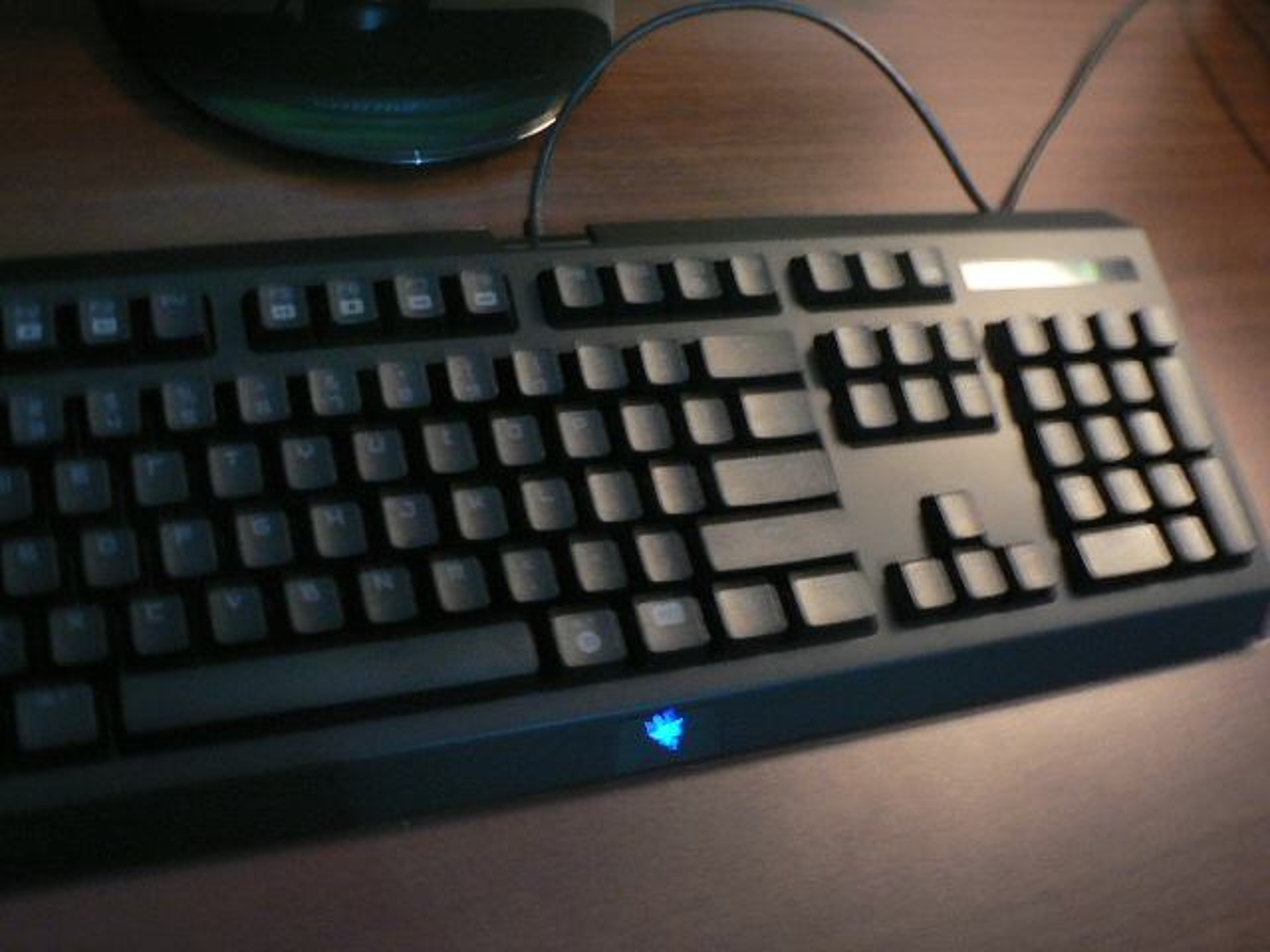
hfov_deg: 51.4
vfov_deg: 39.7
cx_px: 635
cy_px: 476
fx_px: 1321
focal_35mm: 36
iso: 200
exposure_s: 1/4
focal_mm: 6
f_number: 2.8
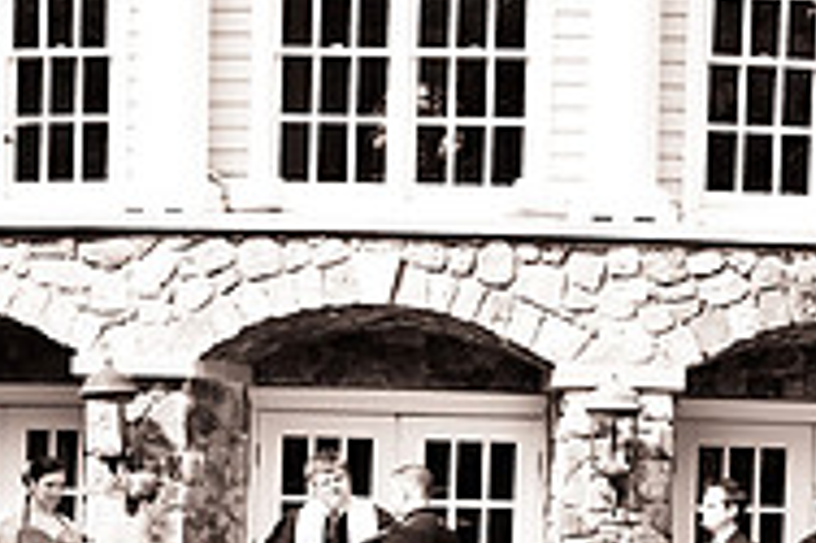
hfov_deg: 9.5
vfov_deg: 6.3
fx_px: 4892
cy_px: 686
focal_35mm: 216
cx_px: 395
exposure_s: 1/1250
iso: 200
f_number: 3.2
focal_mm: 70
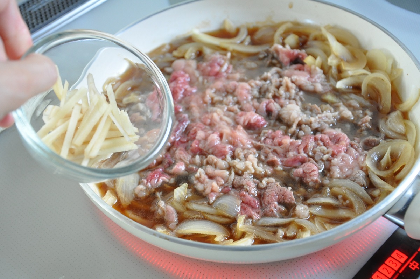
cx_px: 210
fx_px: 699
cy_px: 140
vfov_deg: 22.6
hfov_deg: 33.4
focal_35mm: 60
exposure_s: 1/20
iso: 1600
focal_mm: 40
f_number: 4.5
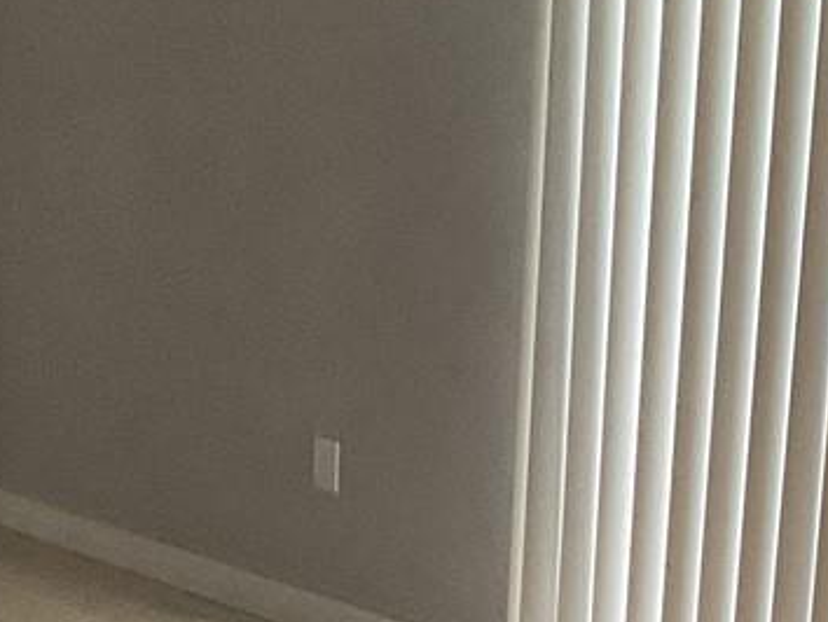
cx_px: 227
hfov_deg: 15.0
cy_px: 510
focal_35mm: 131
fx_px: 3136
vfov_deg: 11.3
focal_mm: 3
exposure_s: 1/60
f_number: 1.8
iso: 200
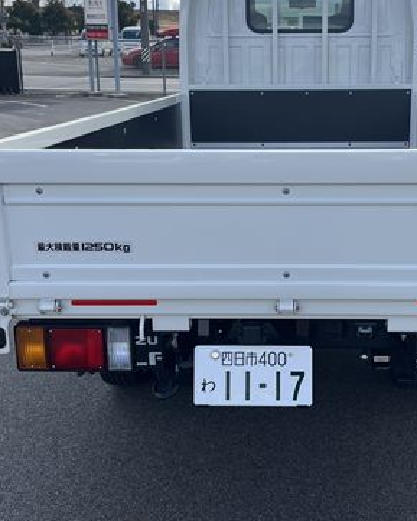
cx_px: 287
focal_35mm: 45
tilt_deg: -15.6
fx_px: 694
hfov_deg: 33.1
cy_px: 225
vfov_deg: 41.1
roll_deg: -0.9
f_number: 1.6
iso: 50
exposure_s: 1/1672
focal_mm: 5.1
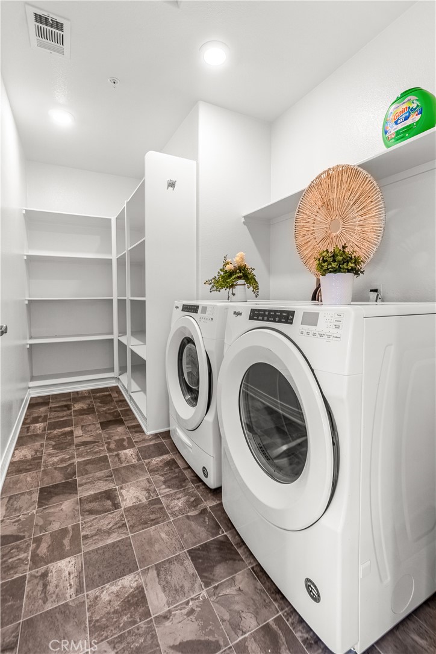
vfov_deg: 100.4
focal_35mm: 15
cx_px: 218
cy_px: 327
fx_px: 272
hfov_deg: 77.3
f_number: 8
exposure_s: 1/100
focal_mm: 10
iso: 200
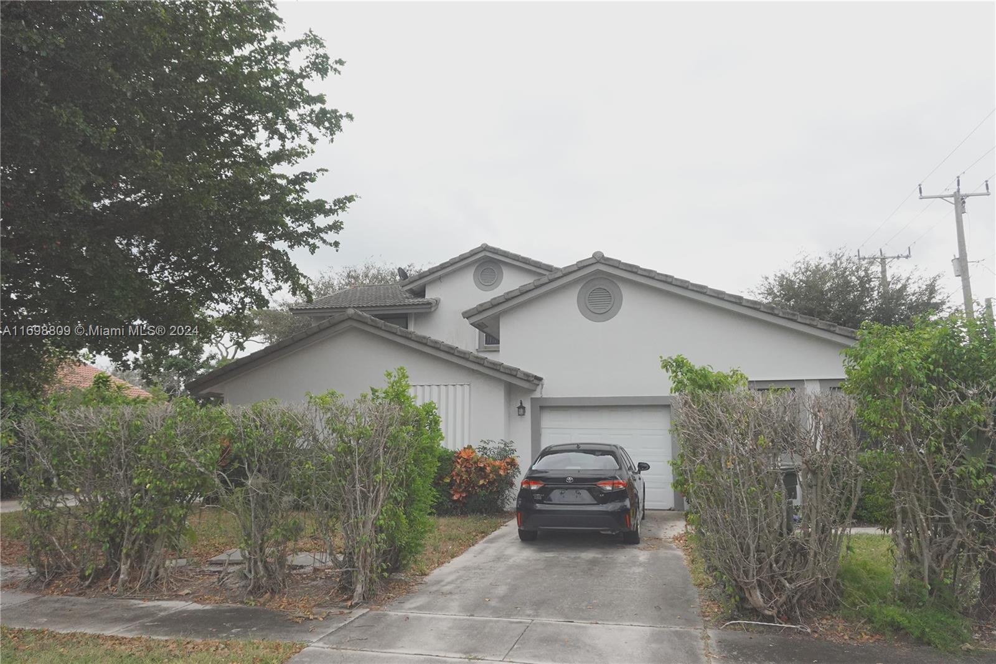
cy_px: 332
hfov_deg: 73.8
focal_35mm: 24
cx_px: 498
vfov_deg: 53.1
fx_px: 664
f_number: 4
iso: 800
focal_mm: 9.3
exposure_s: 1/500
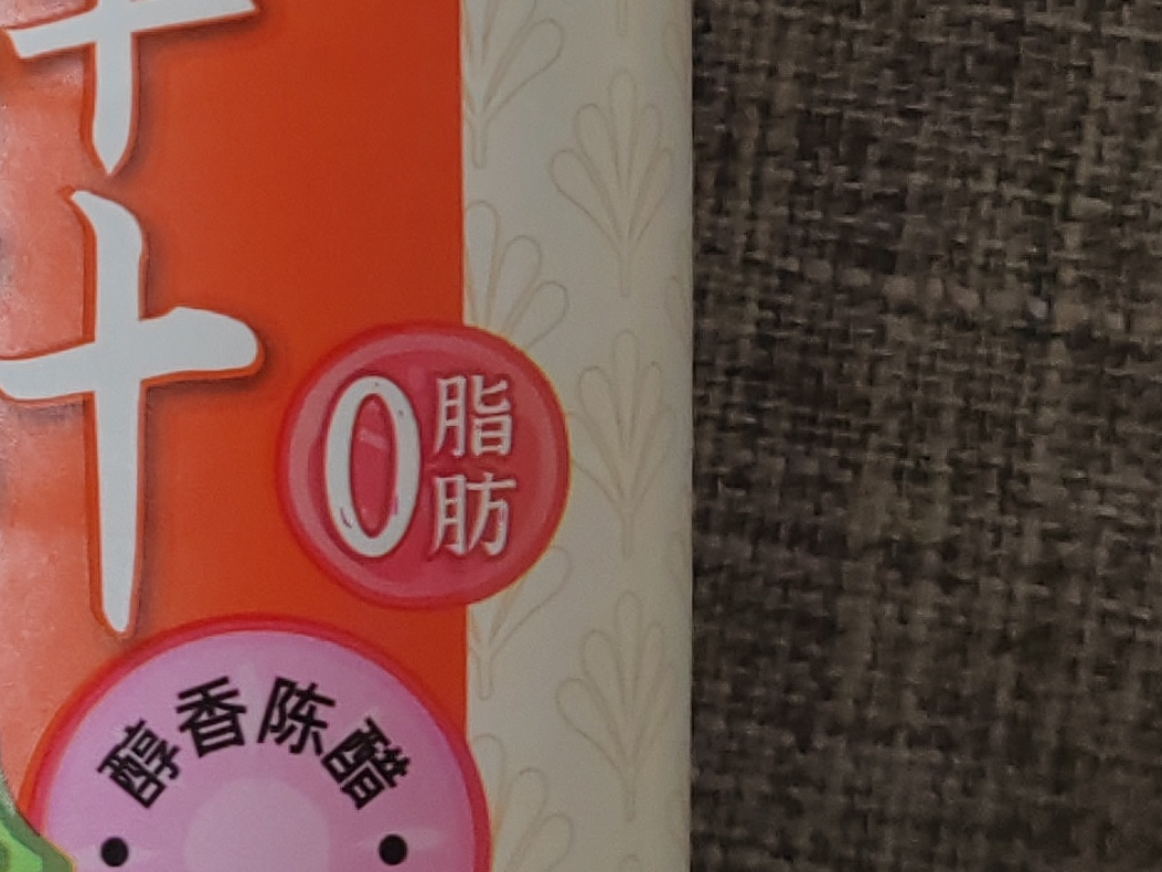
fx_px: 3525
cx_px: 249
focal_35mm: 105
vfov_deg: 13.6
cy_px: -228
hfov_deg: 18.6
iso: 1250
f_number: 1.9
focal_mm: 5.52
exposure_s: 1/50
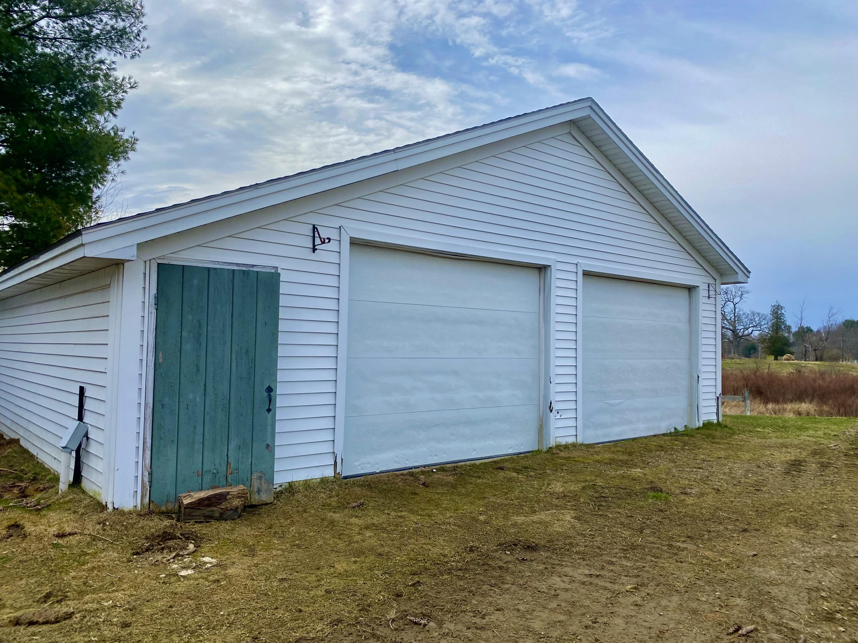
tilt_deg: +1.9
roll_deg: -1.2
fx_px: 644
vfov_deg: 53.1
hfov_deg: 67.3
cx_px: 429
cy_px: 322
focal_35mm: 26
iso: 32
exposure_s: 1/2513
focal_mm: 4.25
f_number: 1.8
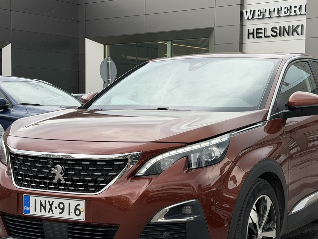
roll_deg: -0.4
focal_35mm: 72
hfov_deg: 27.0
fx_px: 661
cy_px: 151
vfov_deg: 20.4
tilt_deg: -3.5
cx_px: 178
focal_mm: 6.76
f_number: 1.78
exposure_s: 1/962
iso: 64
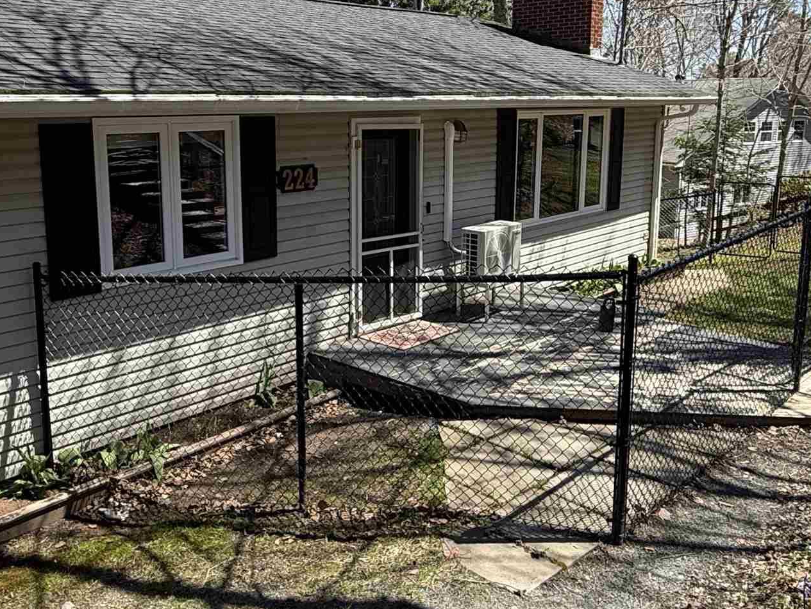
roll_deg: +0.6
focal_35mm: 34
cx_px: 367
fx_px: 797
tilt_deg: -9.1
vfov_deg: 41.5
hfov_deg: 53.9
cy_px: 223
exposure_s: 1/679
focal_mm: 2.22
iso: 40
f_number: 2.2
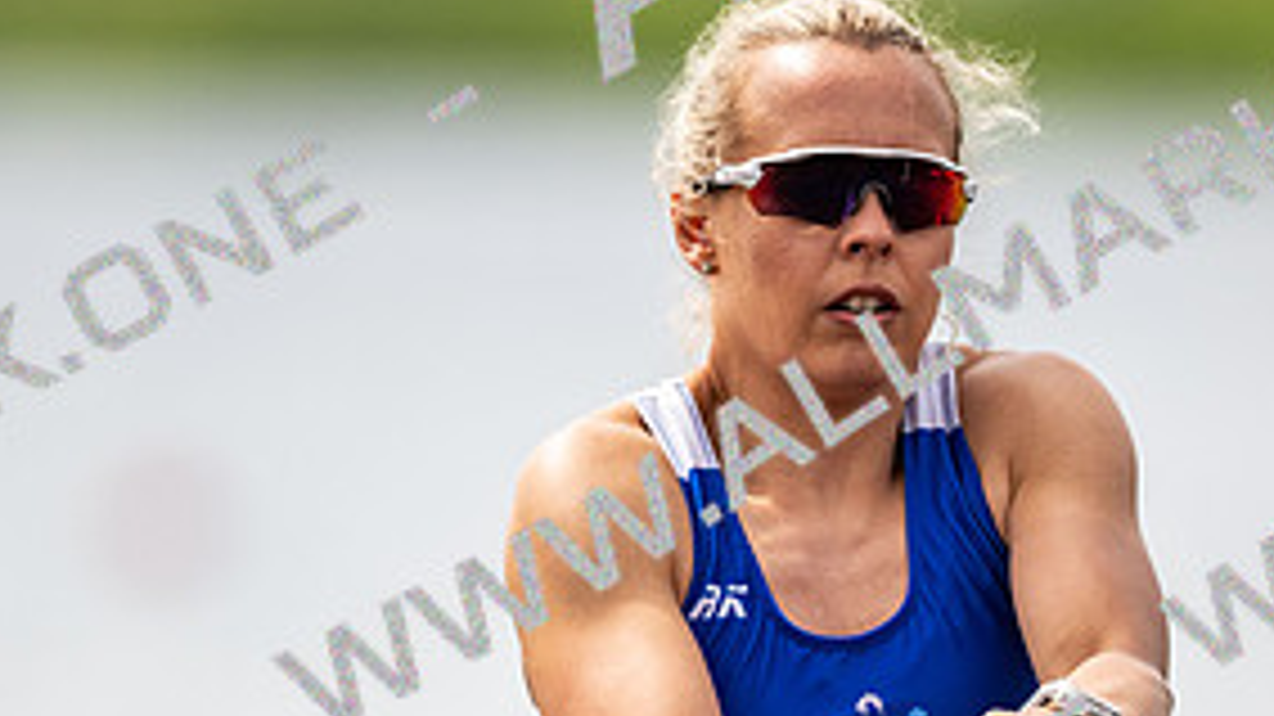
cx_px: 833
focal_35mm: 1287
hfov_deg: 1.7
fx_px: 43464
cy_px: 741
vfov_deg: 0.9
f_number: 4
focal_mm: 600
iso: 450
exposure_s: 1/2500
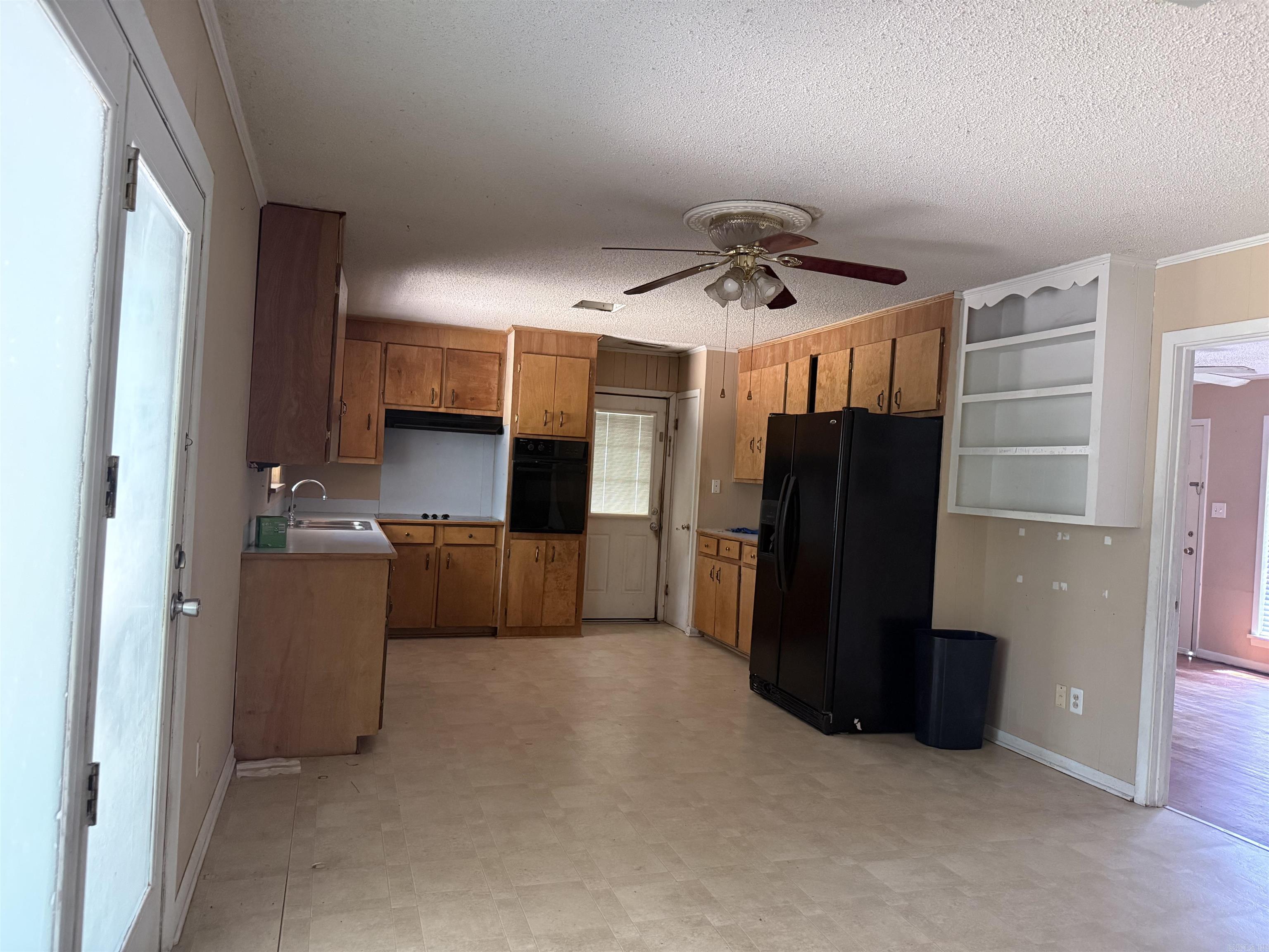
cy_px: 476
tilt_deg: +0.1
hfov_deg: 71.6
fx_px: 880
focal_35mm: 24
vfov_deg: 56.8
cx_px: 634
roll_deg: -3.1
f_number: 1.78
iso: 640
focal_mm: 6.76
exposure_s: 1/60
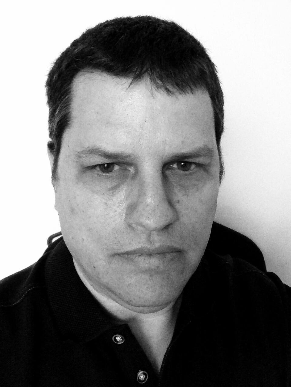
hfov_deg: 40.7
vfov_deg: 52.6
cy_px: 194
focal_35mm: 35
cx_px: 146
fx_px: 392
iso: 400
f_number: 2.4
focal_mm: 2.18
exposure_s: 1/15
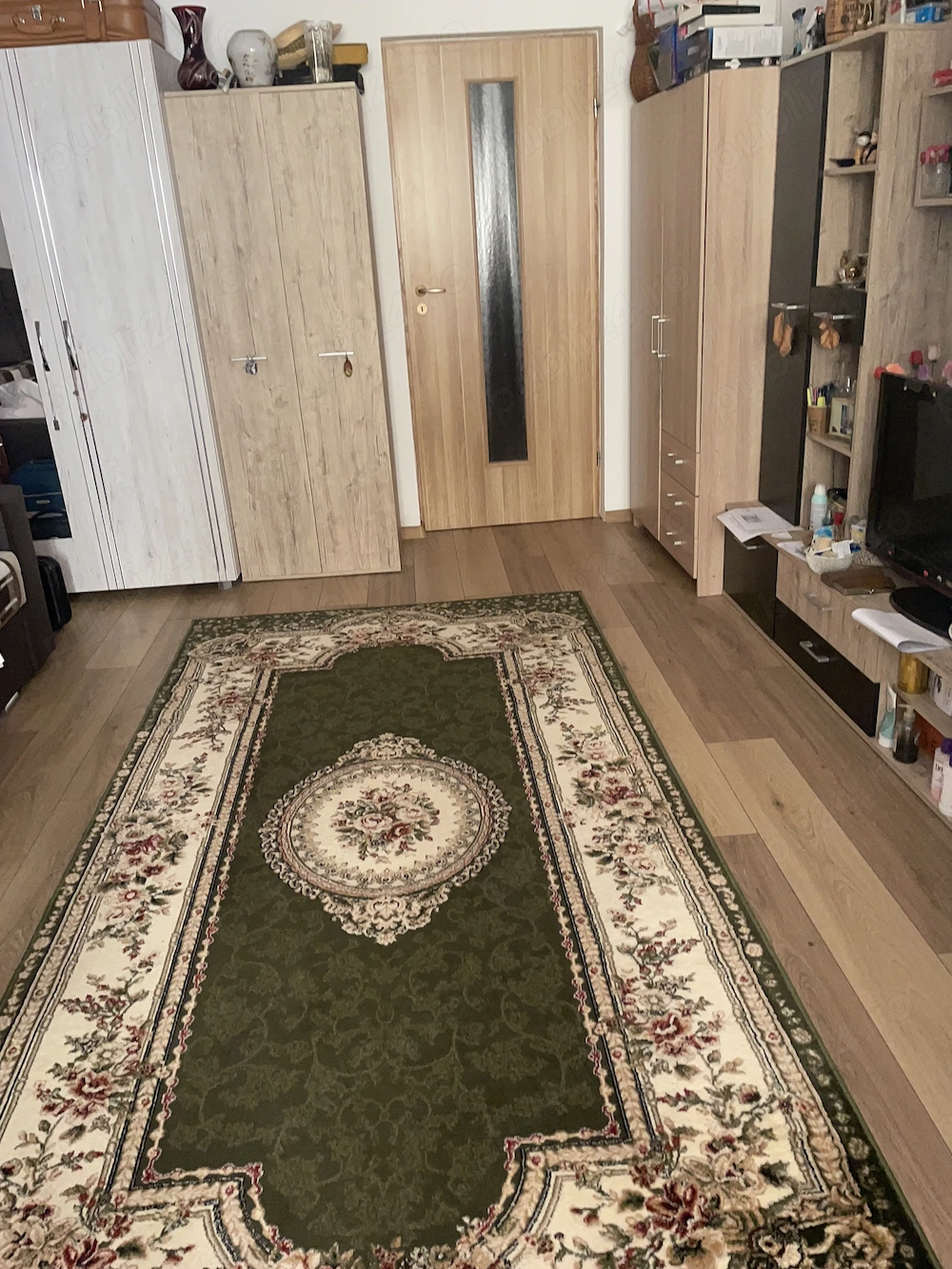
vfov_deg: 67.3
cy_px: 634
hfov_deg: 53.1
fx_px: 953
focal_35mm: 26
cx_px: 476
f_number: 1.6
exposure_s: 1/100
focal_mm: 4.2
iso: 400
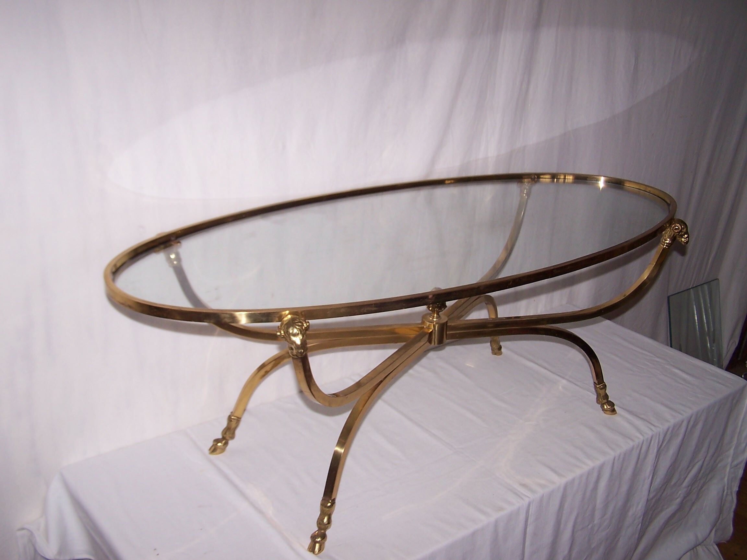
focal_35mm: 38
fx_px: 820
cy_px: 280
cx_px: 374
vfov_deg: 37.7
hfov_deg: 49.0
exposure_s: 1/60
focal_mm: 6.3
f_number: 2.8
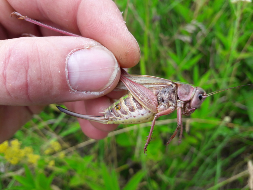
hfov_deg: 63.4
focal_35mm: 28
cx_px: 126
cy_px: 95
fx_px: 205
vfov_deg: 49.8
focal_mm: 3.7
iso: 40
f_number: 1.9
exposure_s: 1/482
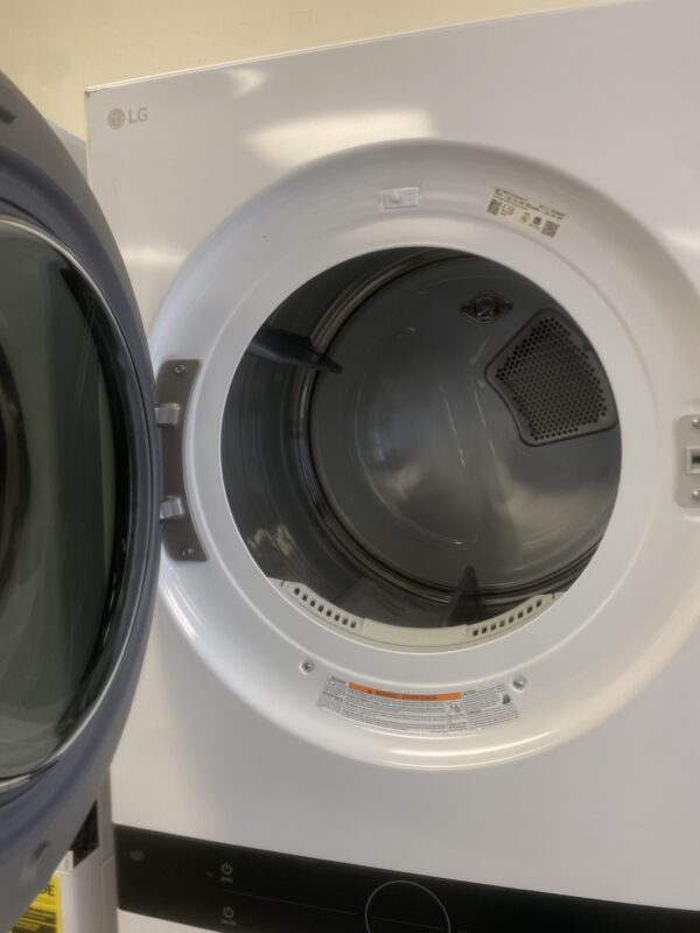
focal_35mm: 26
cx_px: 350
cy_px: 466
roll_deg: +0.9
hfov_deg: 53.1
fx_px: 701
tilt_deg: -2.5
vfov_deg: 67.3
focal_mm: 4.25
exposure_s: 1/66
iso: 50
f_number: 1.8
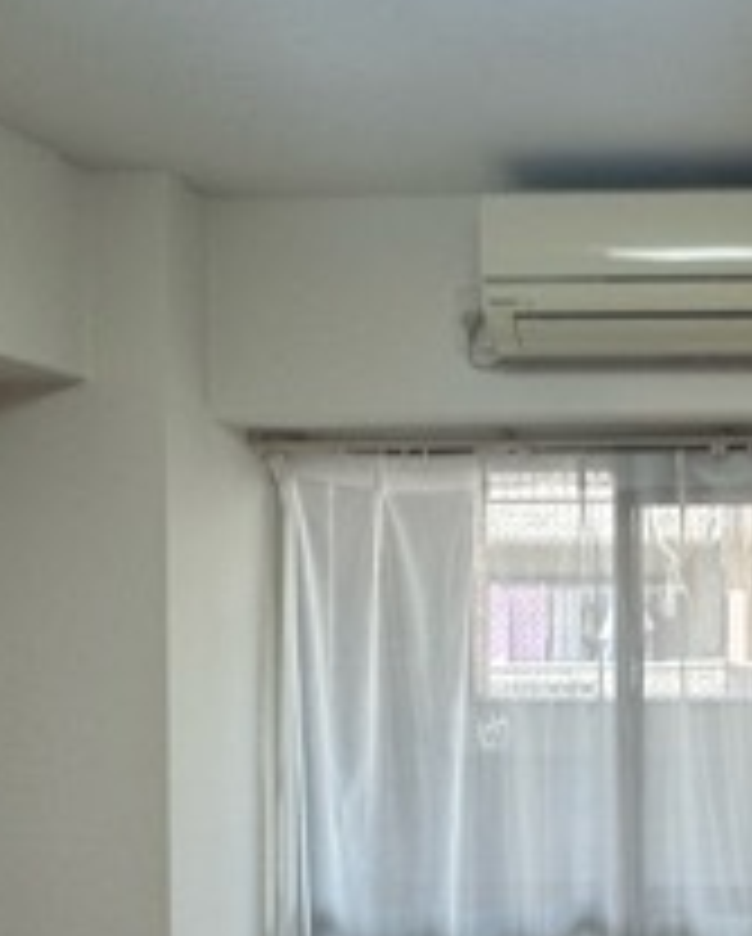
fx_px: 1166
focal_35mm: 42
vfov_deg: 43.3
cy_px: 598
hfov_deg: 32.7
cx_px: 761
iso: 80
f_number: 2.2
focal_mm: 2.22
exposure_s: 1/120
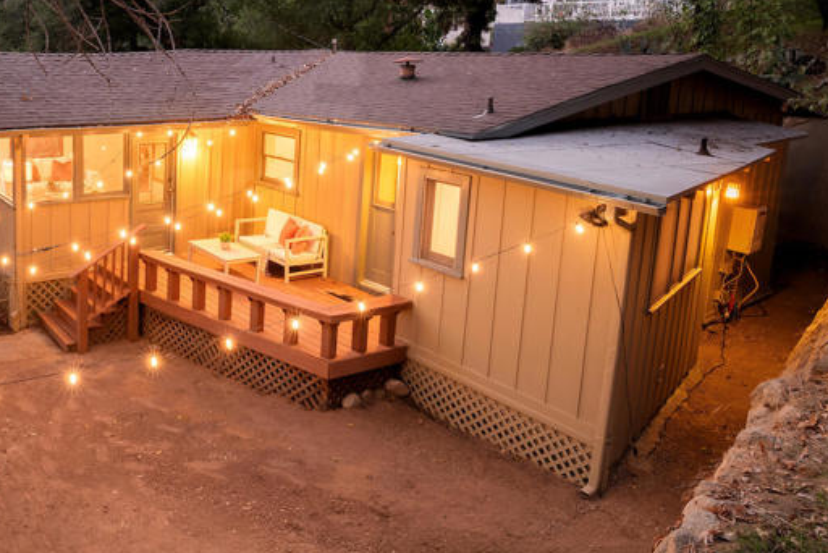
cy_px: 161
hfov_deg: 38.3
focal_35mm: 48
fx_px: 1105
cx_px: 84
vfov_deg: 27.8
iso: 100
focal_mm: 24
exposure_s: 3
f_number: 10
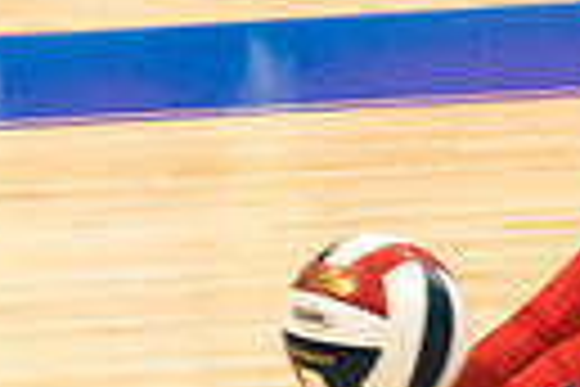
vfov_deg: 1.5
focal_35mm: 887
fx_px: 14289
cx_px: 824
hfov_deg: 2.3
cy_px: 673
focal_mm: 82
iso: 3200
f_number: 2.8
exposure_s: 1/1000
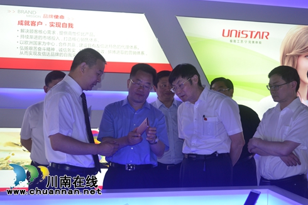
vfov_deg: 27.5
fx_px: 419
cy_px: 102
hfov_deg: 40.4
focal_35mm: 49
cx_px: 155
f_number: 4.8
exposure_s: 1/100
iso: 400
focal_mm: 32
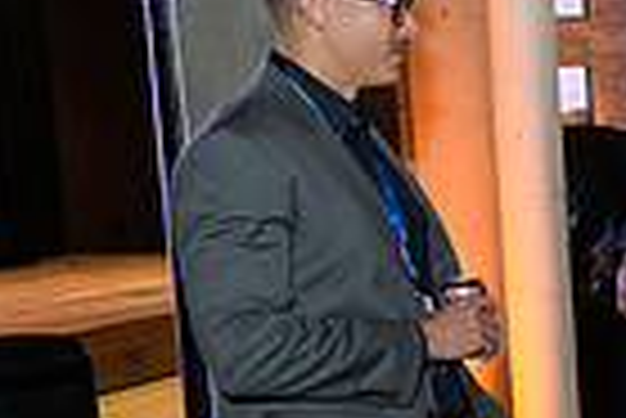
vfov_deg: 13.6
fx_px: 1741
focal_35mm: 100
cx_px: 1108
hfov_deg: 17.0
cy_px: 362
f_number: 3.2
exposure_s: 1/125
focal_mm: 24
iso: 1250
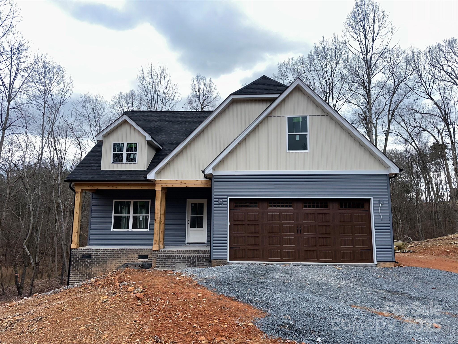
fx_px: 318
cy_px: 172
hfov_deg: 71.6
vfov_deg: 56.8
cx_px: 229
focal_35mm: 24
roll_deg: -0.2
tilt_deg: +7.8
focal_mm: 6.86
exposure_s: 1/1040
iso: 100
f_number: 1.78
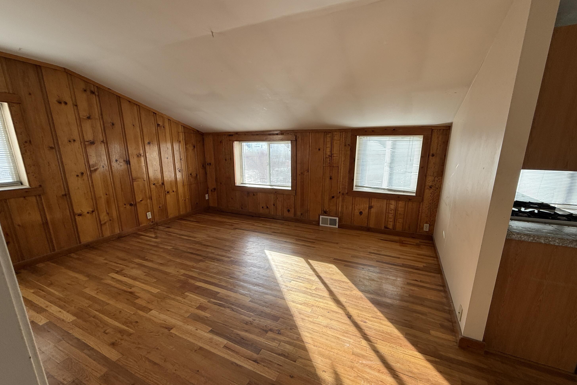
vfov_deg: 77.2
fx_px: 240
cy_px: 206
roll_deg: +0.1
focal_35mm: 15
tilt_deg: -14.0
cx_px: 294
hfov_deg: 100.4
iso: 64
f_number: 2.2
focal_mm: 2.22
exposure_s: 1/183
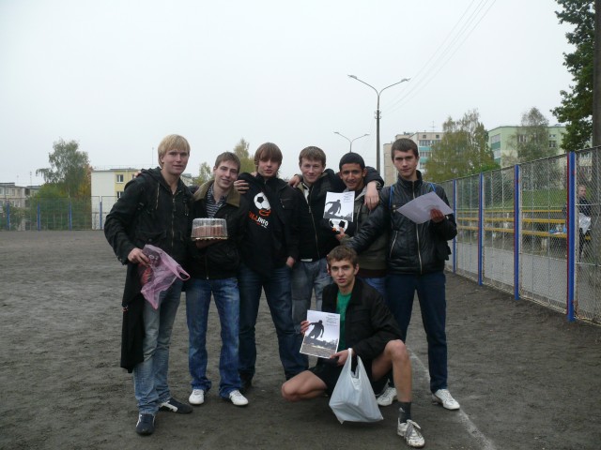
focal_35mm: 35
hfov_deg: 52.6
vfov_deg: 40.7
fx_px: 608
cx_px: 300
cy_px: 225
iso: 200
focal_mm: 7.4
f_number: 2.8
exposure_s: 1/250
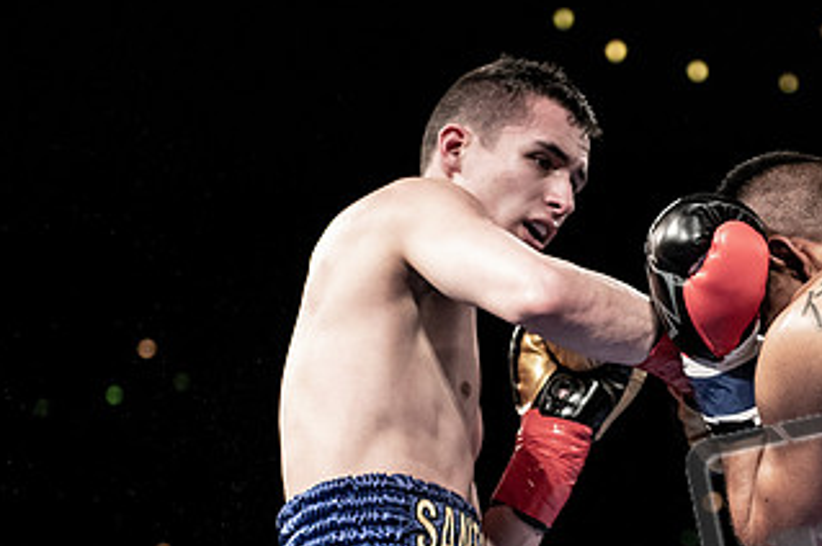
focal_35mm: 142
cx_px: 607
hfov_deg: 14.4
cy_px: 427
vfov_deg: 9.6
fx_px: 3239
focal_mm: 70
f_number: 2.8
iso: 2000
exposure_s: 1/1000
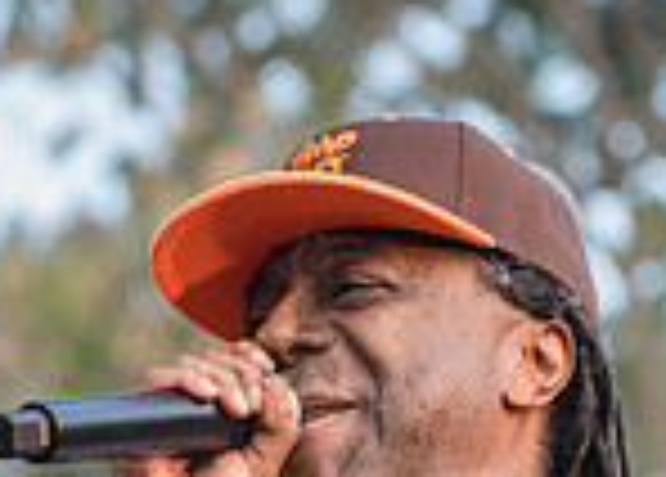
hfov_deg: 4.7
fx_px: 8160
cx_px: 404
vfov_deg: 3.3
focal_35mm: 431
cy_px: 770
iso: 1000
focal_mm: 105
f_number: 4.5
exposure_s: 1/400
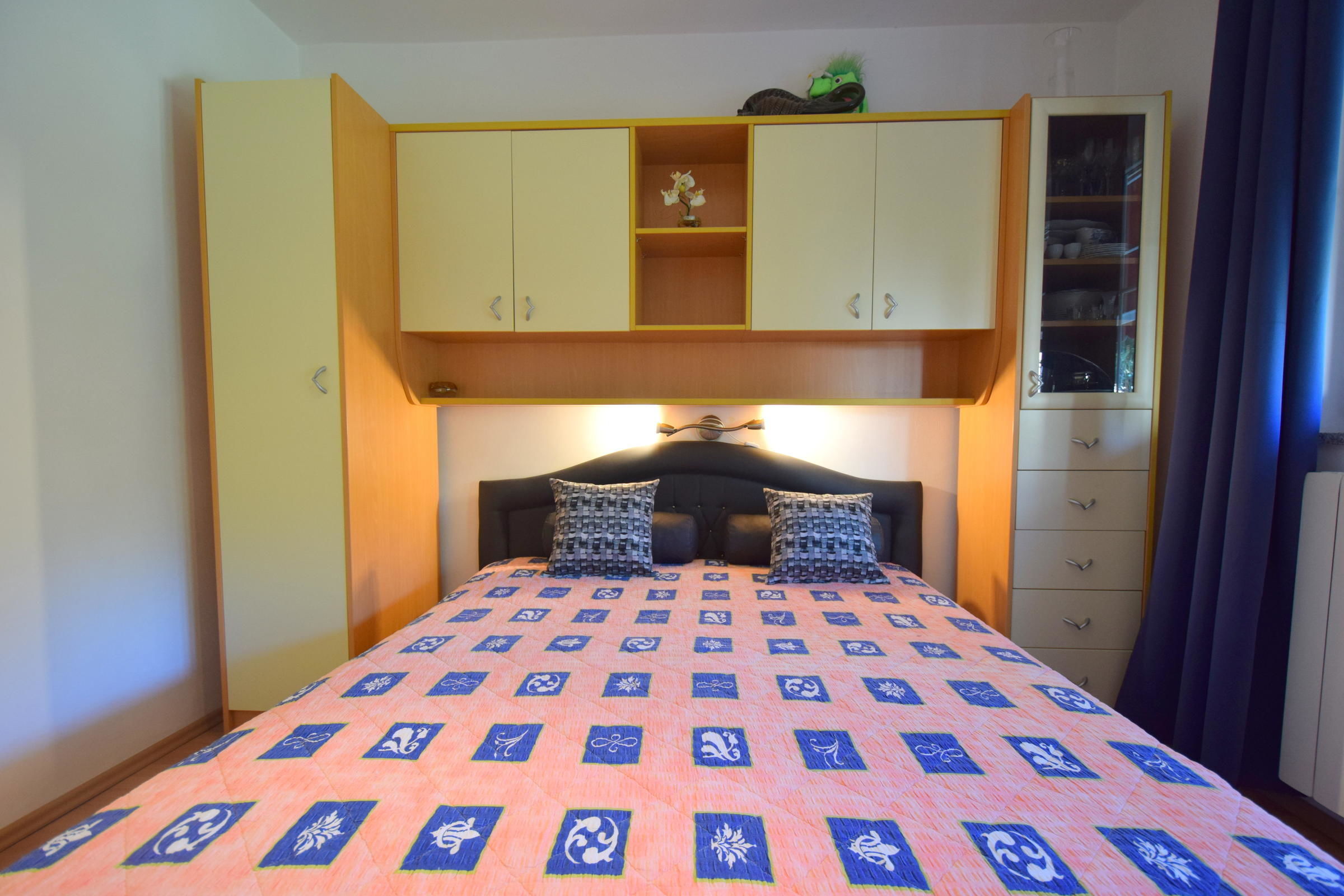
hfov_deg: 100.4
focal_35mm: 15
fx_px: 560
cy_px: 448
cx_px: 672
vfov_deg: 77.3
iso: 640
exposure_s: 1/60
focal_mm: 10
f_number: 4
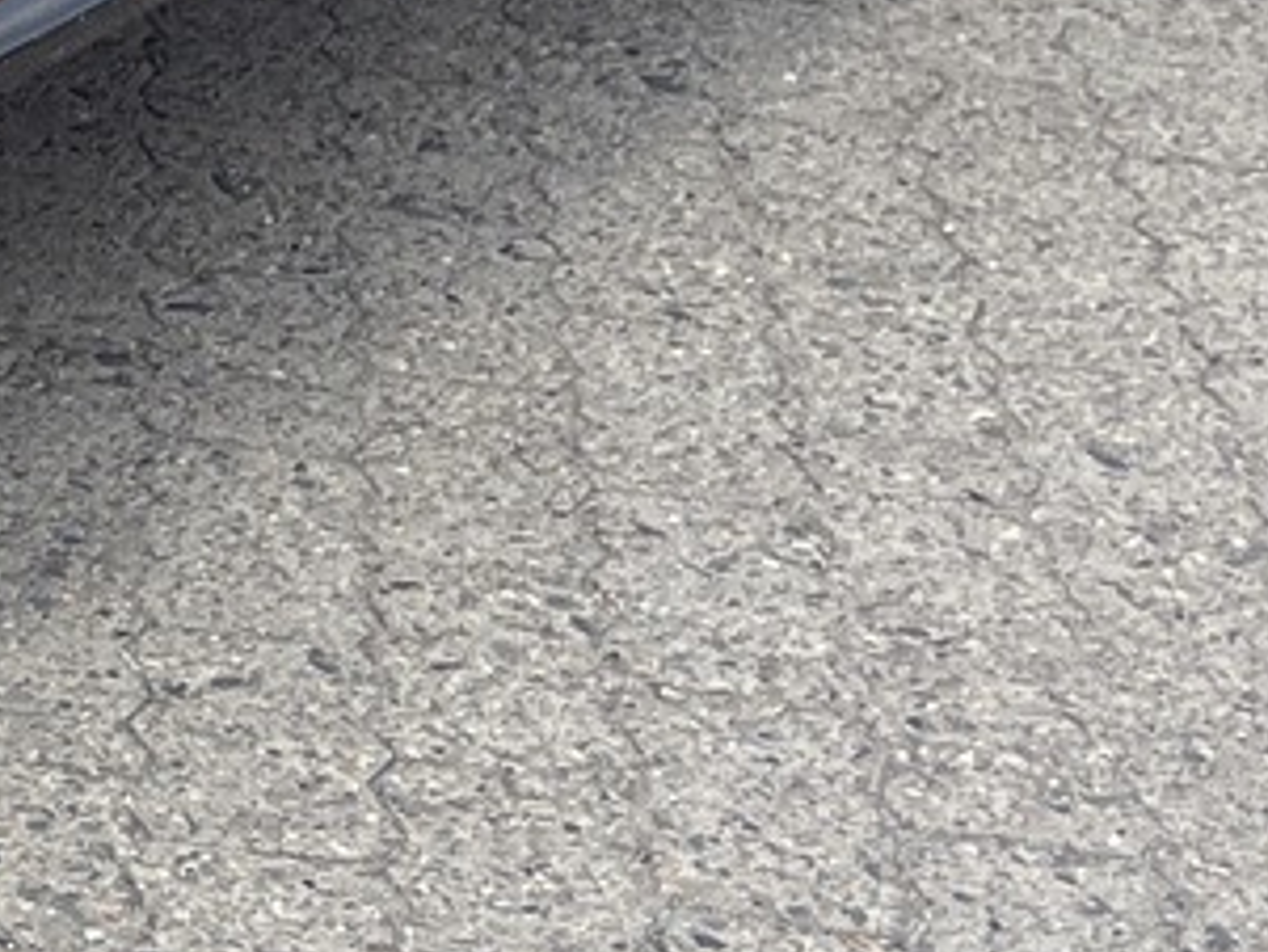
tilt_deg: -7.5
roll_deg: -0.5
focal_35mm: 166
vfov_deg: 8.7
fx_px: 6083
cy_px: -602
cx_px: -1879
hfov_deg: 10.2
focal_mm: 5.1
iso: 50
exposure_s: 1/913
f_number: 1.6
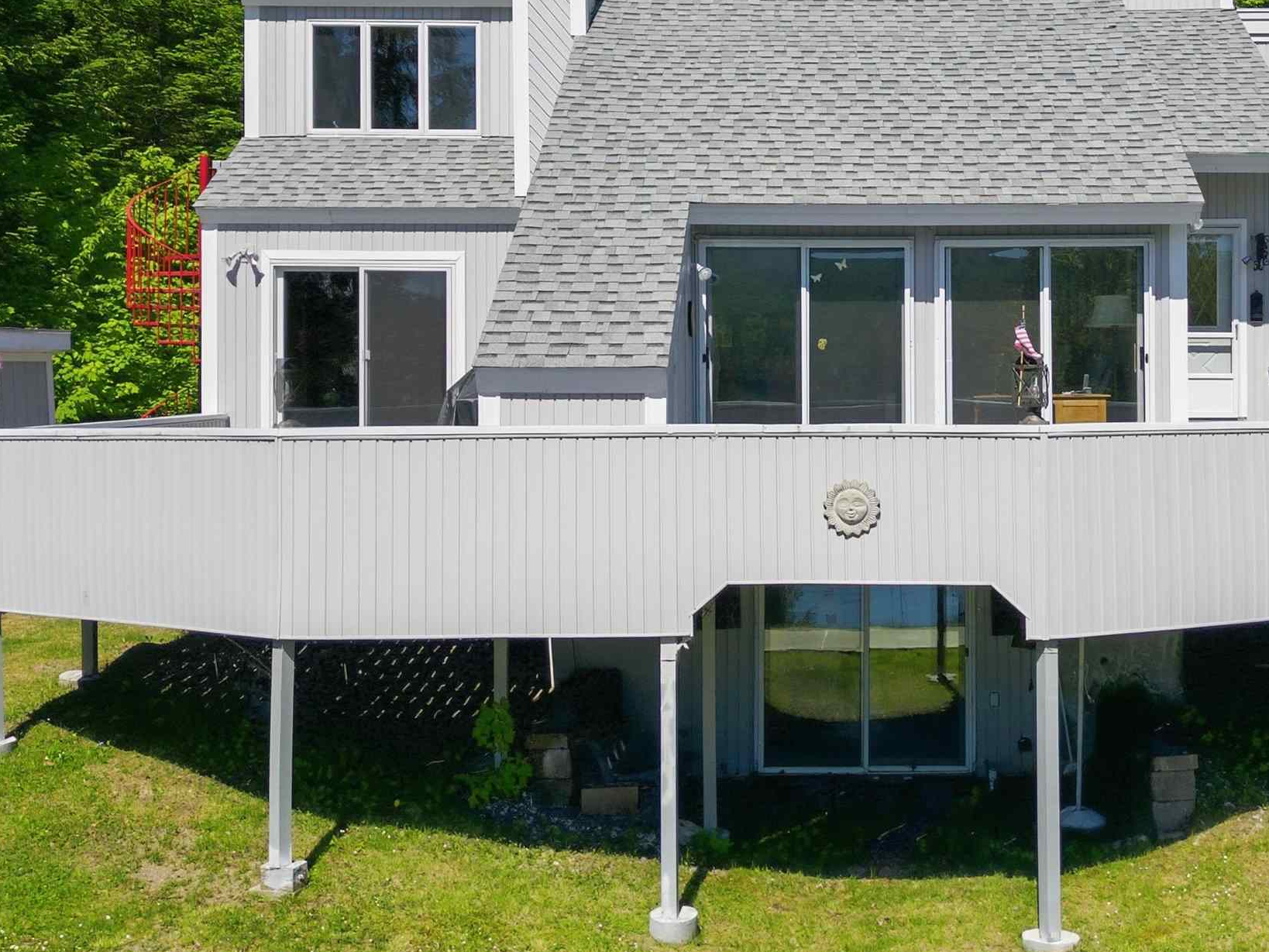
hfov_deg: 41.5
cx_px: 852
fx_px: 1650
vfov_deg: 32.0
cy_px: 356
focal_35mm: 45
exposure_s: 1/5000
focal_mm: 6.7
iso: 100
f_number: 1.7
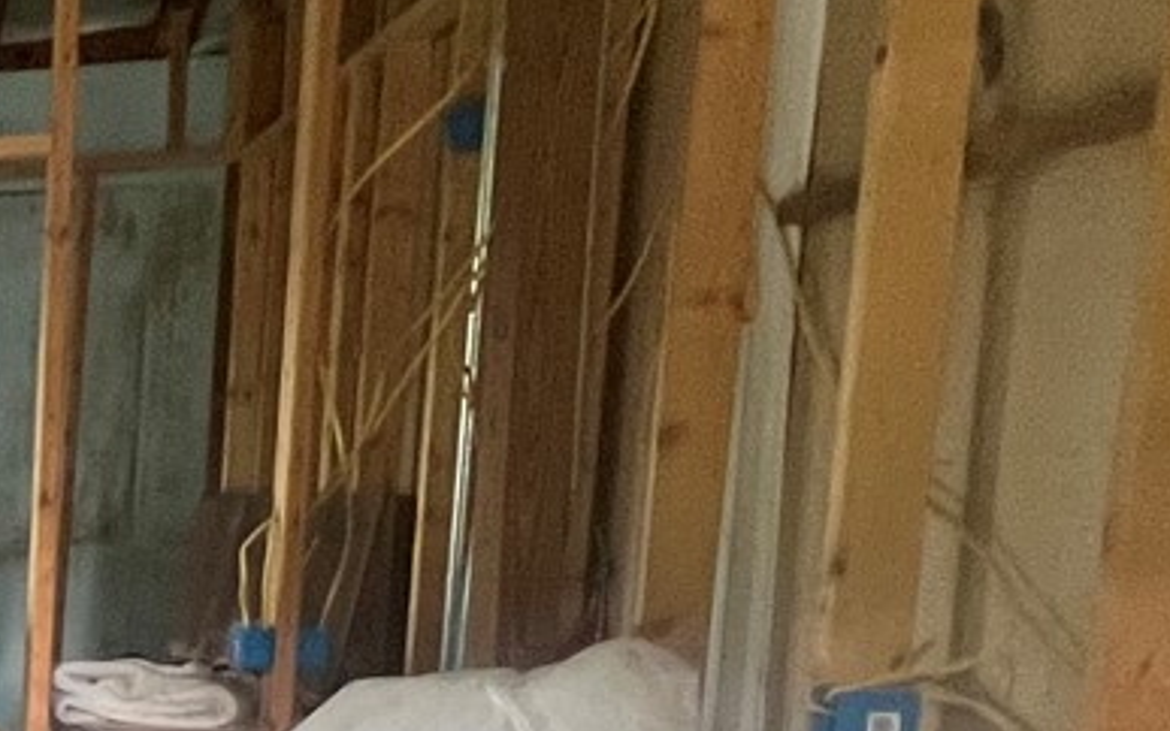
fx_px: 1818
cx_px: -992
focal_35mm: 57
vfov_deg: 21.8
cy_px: 764
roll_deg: +0.9
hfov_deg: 21.3
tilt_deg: -9.3
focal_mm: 1.57
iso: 320
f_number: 1.8
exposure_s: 1/60
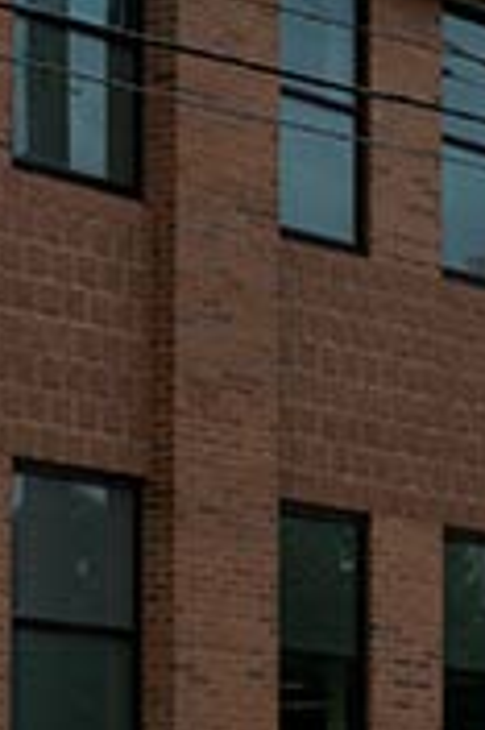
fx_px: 2936
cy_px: 265
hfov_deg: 8.1
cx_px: 1459
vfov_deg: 14.2
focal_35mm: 145
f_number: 14
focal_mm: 34
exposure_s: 1/640
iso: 400
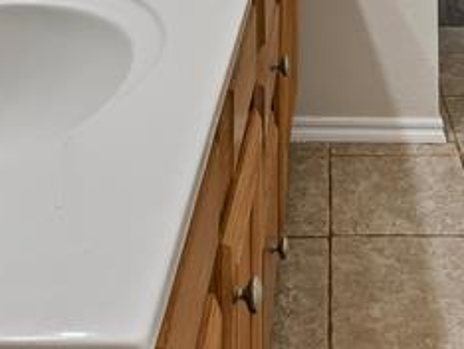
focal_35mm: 63
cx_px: 352
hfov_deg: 30.2
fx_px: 845
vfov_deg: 18.4
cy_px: -276
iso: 125
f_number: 6.3
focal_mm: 10
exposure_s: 1/25
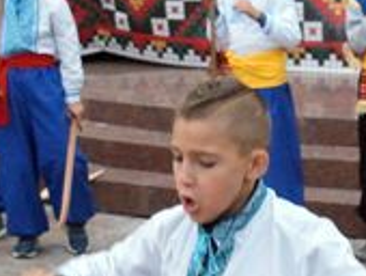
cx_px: 316
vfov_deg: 10.5
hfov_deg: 13.8
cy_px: 171
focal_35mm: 142
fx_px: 1504
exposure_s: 1/160
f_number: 4
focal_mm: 24
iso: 1250
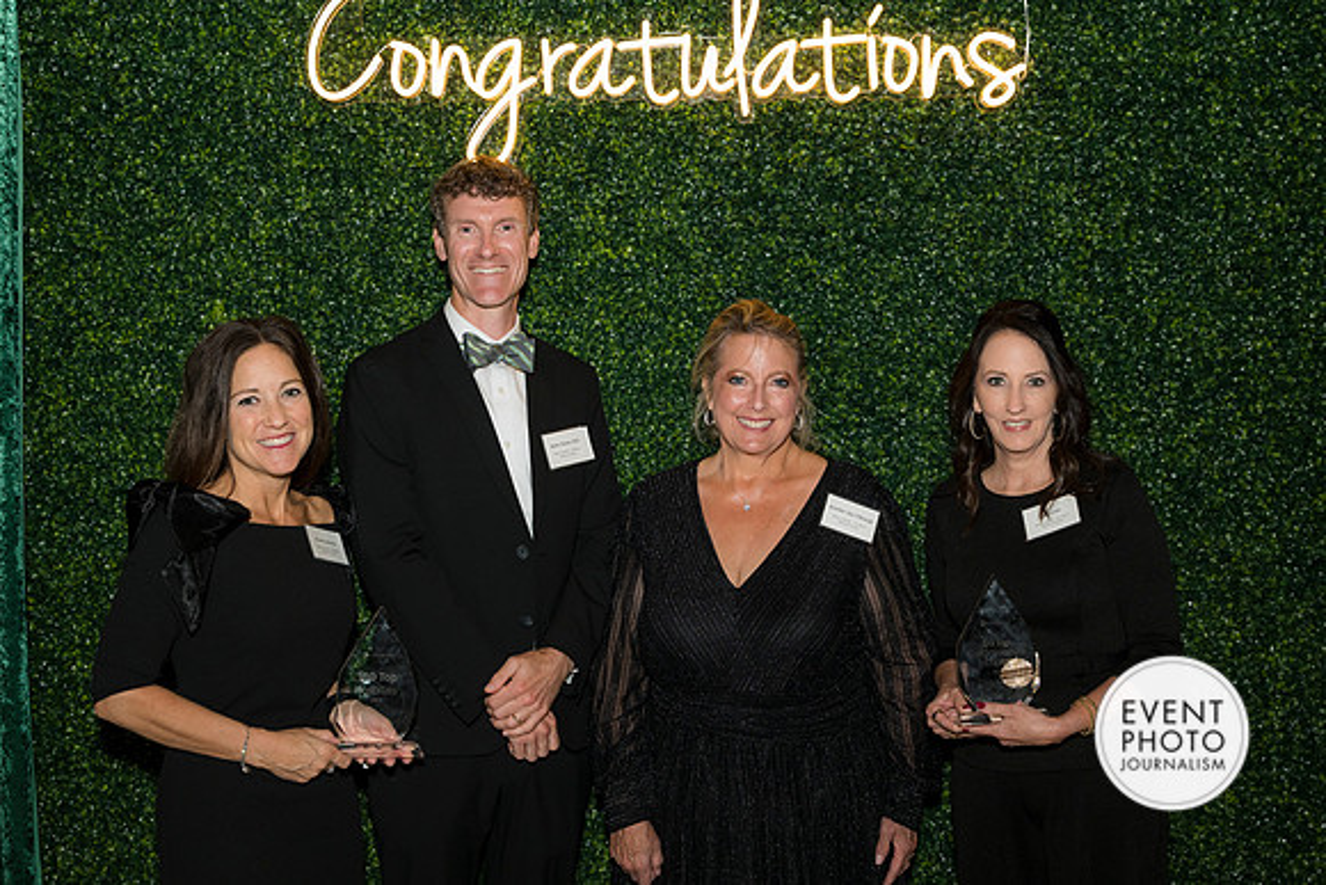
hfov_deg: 44.5
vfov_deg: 30.5
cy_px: 442
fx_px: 1621
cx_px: 663
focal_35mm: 44
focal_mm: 44
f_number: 5
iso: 800
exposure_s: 1/160
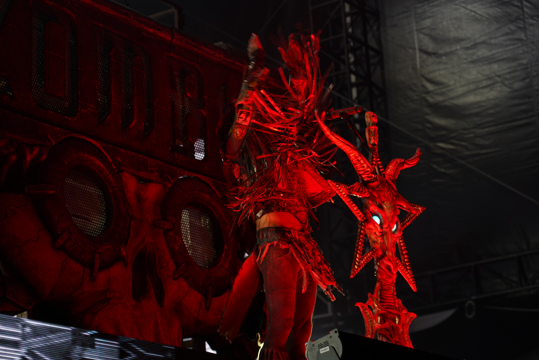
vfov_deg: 13.0
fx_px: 1572
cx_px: 270
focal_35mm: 105
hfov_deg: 19.5
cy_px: 180
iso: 320
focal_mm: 105
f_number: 4
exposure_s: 1/125
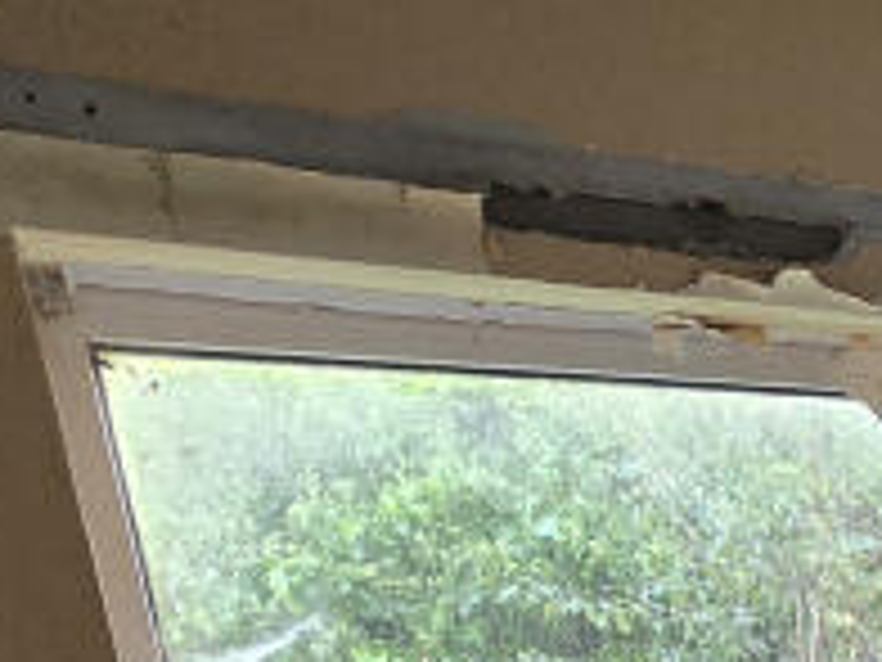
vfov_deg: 17.3
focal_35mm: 68
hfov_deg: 19.6
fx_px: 1733
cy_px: 1225
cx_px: 1660
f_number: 2.2
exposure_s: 1/50
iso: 100
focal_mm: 2.2
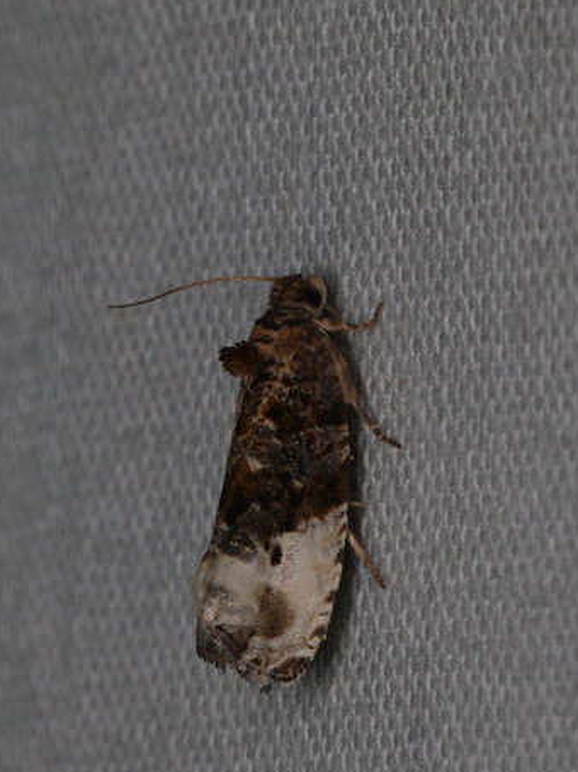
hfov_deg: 4.0
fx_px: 8201
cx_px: 219
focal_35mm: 368
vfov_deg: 5.4
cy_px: 362
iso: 100
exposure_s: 1/640
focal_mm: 55.2
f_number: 11
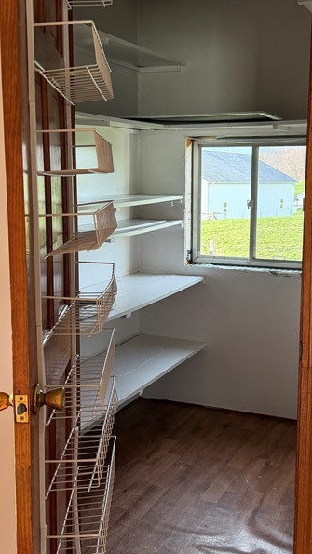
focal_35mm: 45
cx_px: 182
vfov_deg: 45.5
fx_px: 661
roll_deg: -0.7
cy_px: 275
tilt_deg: -9.6
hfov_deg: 26.5
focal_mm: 6.76
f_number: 1.78
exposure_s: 1/190
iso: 200
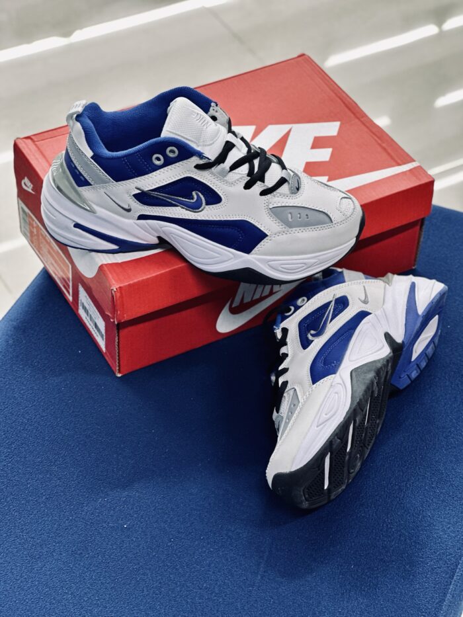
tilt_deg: -42.0
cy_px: 308
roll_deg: -3.5
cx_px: 232
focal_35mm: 77
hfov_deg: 19.1
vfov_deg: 25.3
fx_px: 1373
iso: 125
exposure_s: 1/50
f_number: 2.8
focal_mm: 9
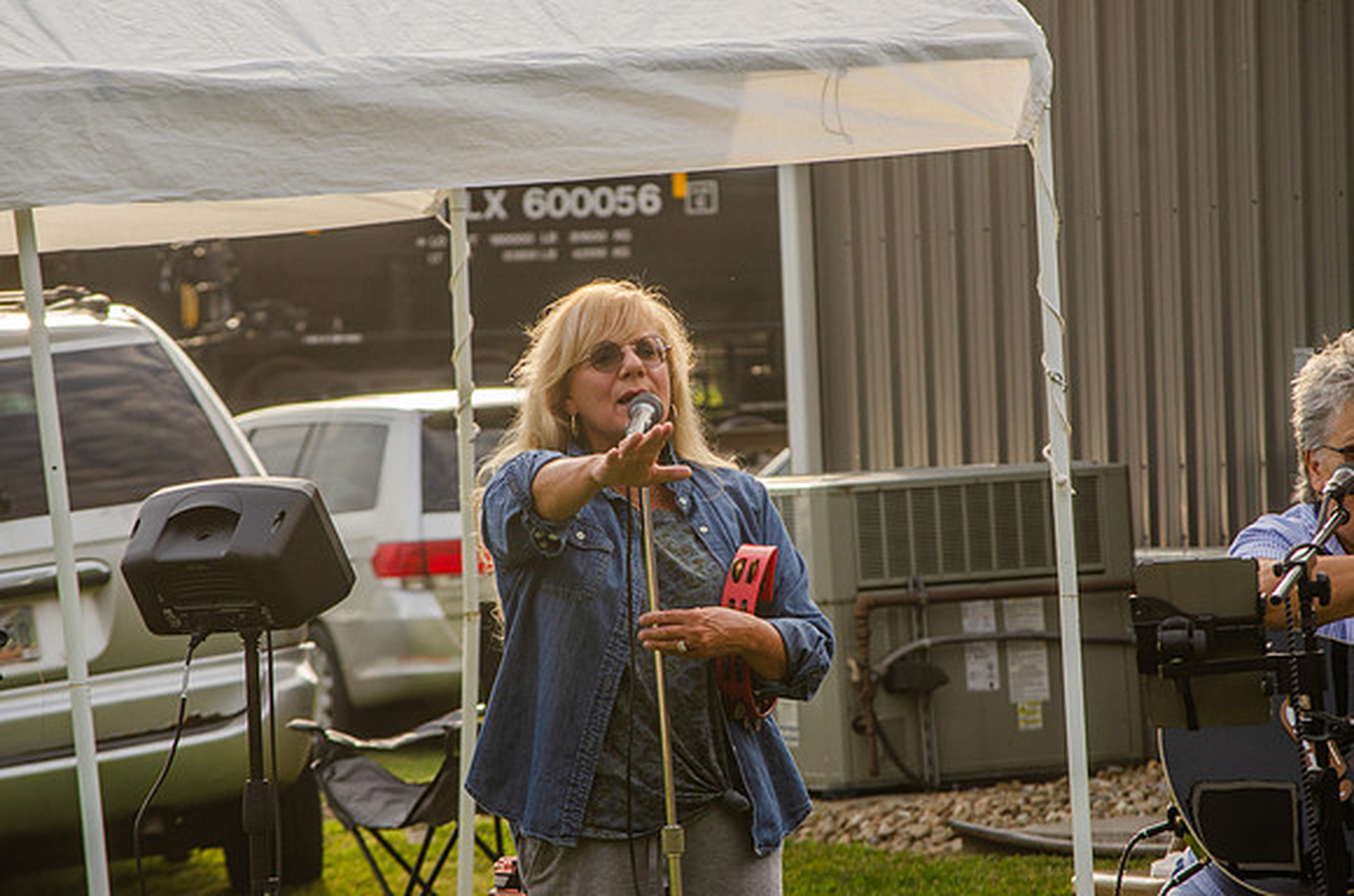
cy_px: 448
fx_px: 7600
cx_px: 677
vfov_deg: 6.8
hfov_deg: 10.2
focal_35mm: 202
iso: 180
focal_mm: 135
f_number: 8
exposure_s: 1/250
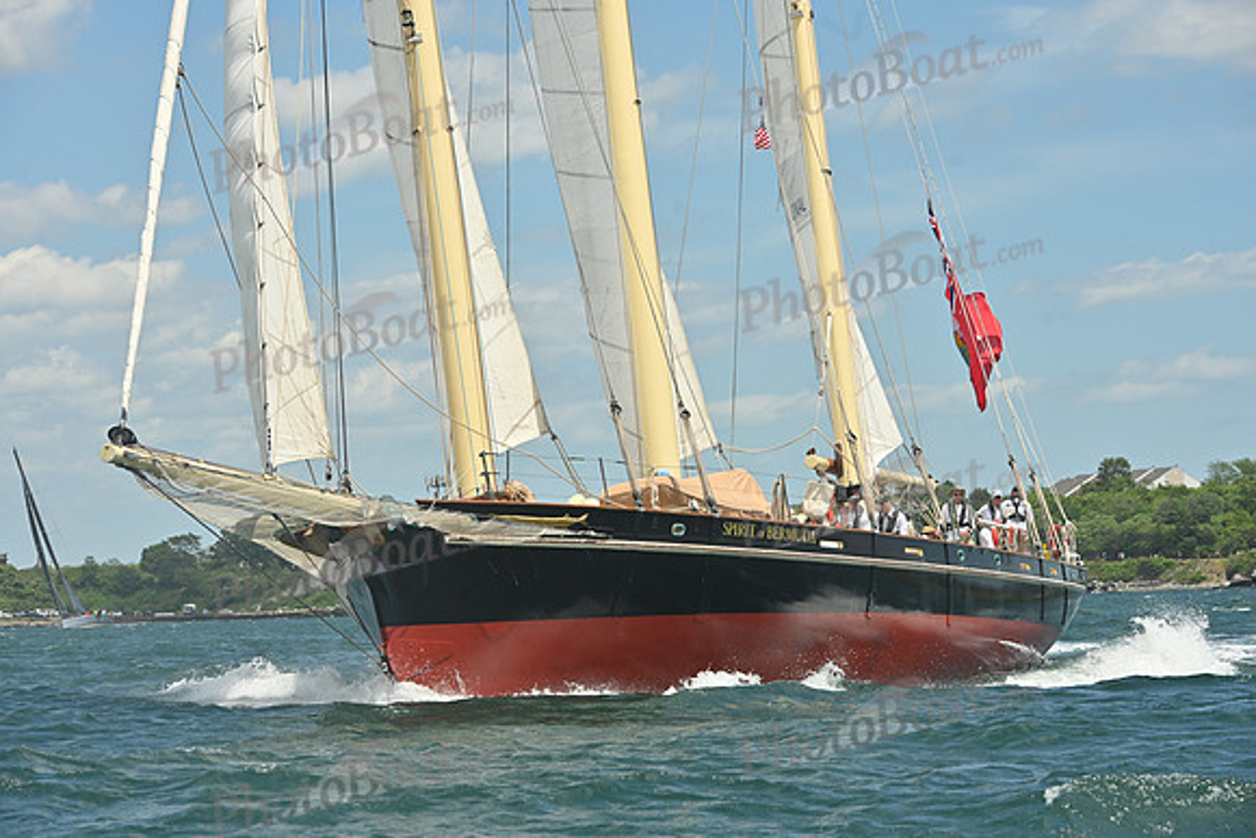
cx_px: 628
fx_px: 4885
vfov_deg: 9.8
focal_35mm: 140
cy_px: 419
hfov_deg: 14.7
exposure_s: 1/1250
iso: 250
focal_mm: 140
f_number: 9
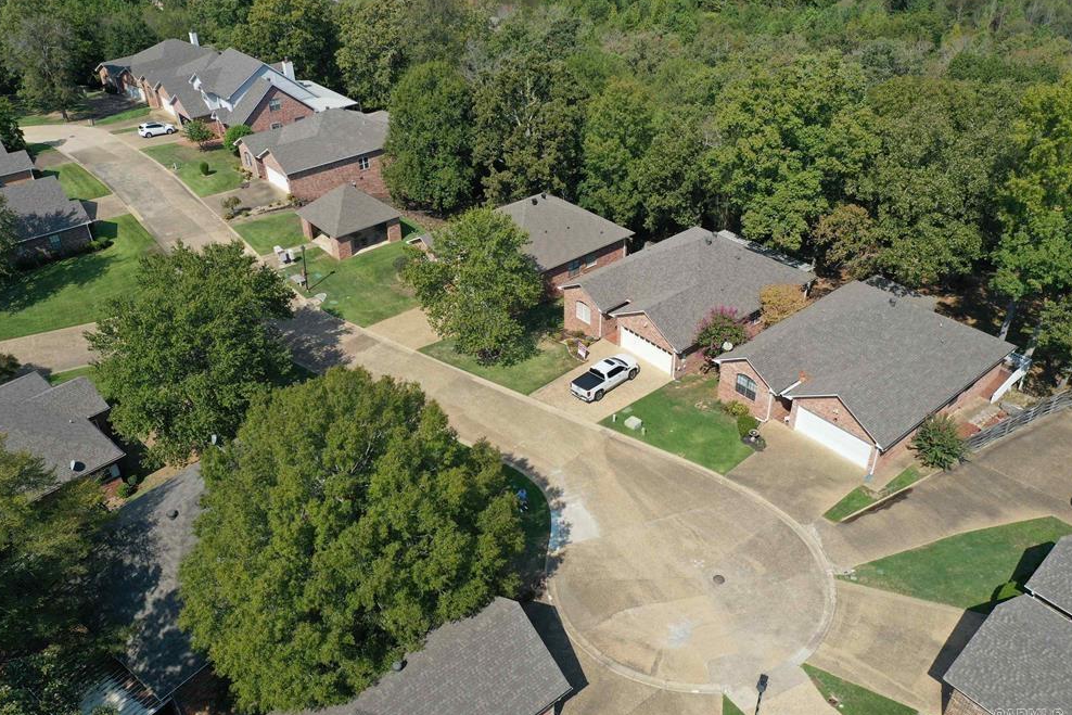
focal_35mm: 29
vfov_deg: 45.0
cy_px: 359
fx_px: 864
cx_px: 547
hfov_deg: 63.6
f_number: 5.6
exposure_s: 1/500
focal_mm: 10.26
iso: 100
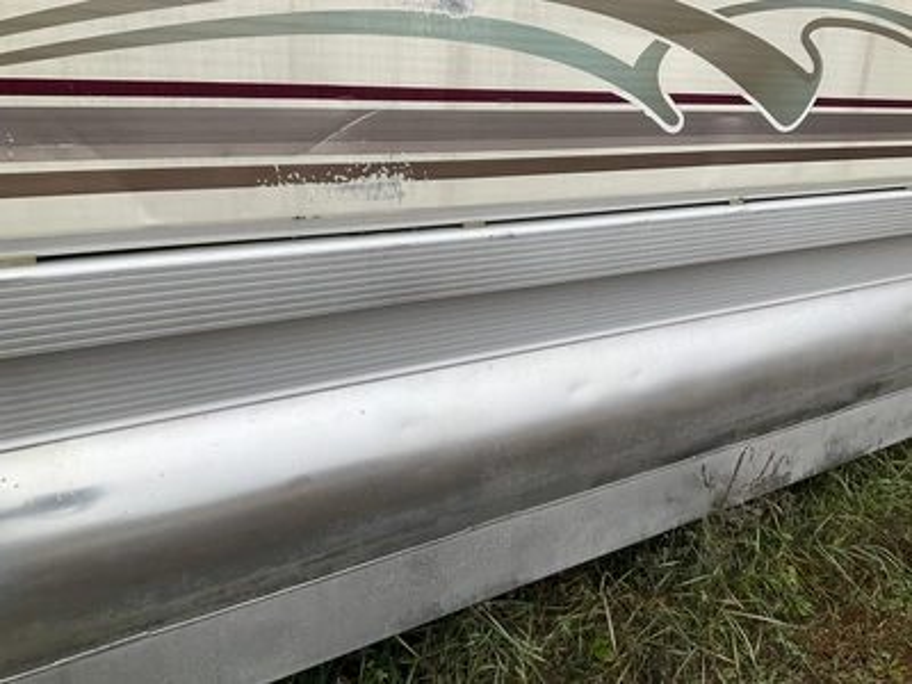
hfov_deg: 61.7
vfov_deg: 48.2
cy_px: 342
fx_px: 764
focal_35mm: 29
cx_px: 456
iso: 20
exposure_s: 1/145
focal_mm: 3
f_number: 1.8
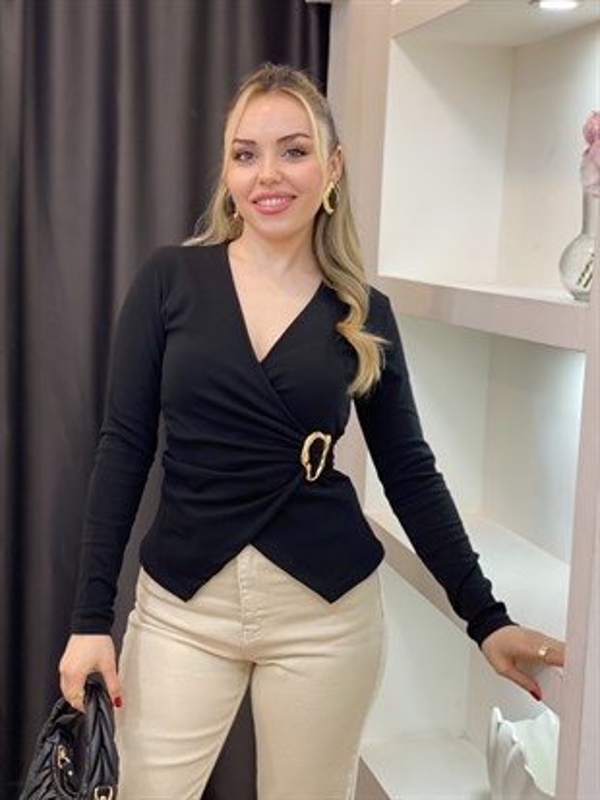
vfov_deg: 36.8
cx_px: 300
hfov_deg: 28.0
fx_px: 1201
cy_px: 400
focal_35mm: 52
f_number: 2
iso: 125
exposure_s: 1/100
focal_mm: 6
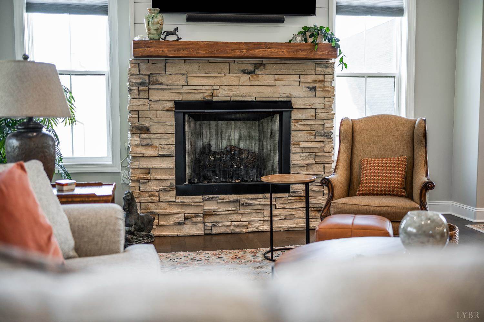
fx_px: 537
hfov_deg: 48.5
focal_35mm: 40
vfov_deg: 33.3
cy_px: 161
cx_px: 242
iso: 250
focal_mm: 40
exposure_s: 1/60
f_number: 2.5
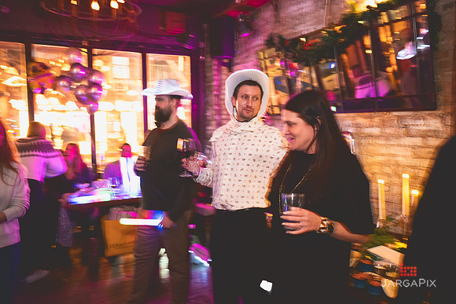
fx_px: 371
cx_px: 228
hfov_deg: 63.1
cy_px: 152
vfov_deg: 44.6
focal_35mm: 29
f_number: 2.8
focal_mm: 28.5
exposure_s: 1/15
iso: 3200
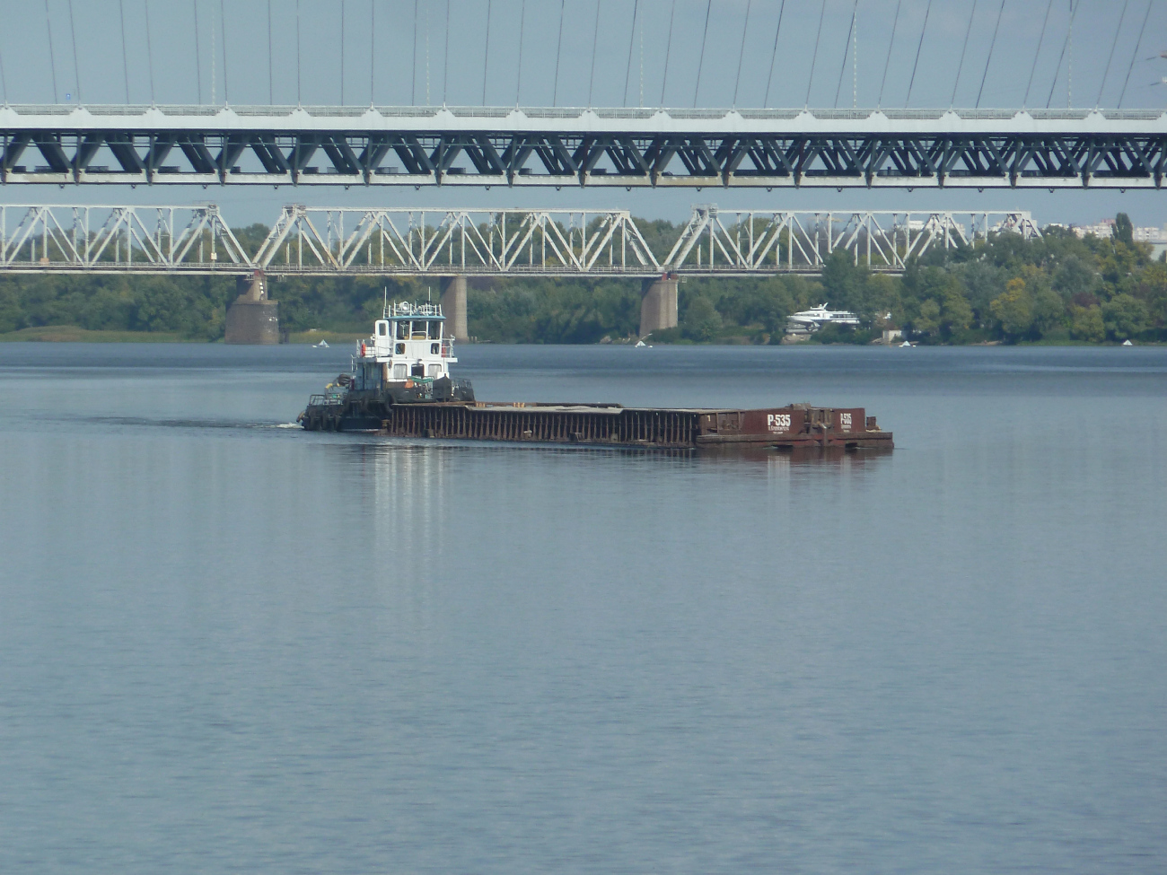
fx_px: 12271
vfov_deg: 4.1
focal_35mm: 364
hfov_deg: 5.4
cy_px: 438
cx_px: 584
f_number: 5.6
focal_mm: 49.2
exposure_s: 1/400
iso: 80
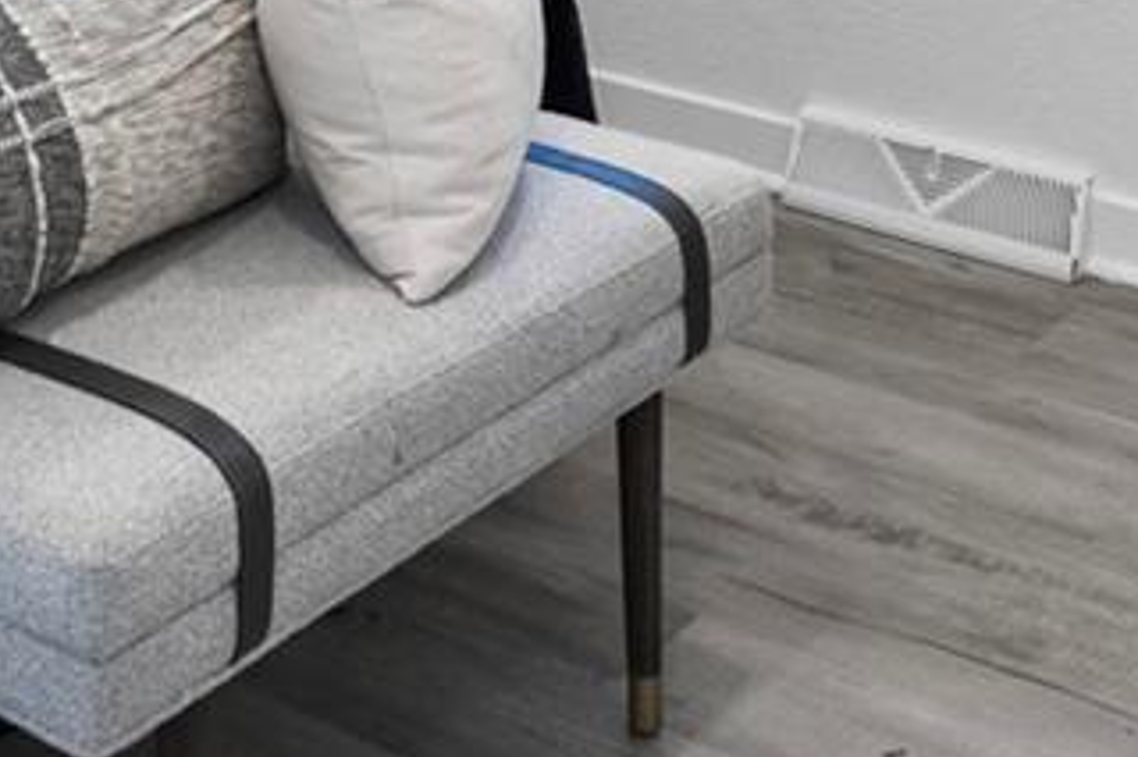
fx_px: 2527
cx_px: 188
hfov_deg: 24.9
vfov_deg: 14.6
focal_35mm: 80
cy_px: -663
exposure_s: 1/125
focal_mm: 16
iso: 200
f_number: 7.1
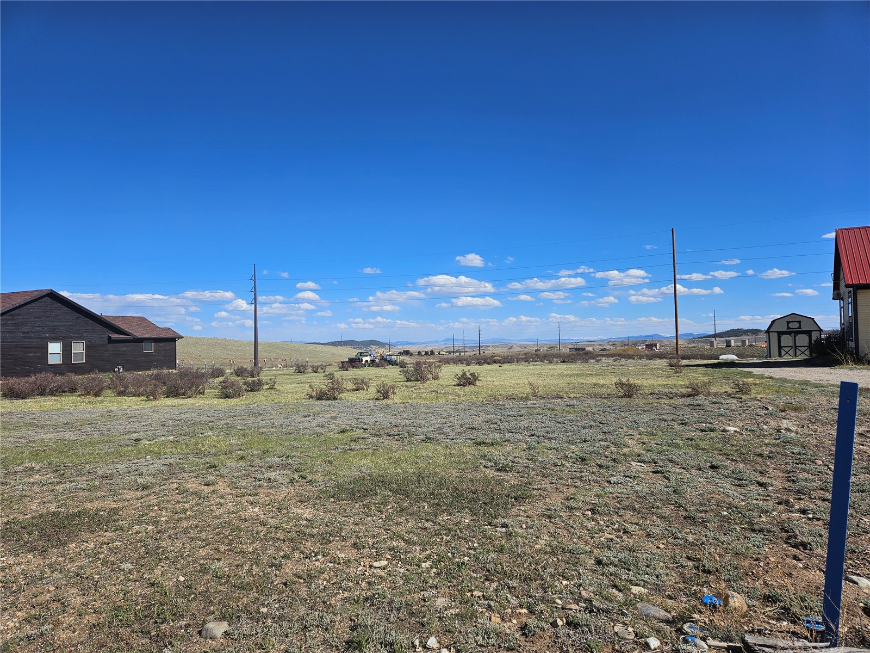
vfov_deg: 58.9
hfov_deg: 73.9
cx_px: 435
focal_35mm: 23
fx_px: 578
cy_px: 326
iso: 25
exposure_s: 1/2843
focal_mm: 5.4
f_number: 1.8
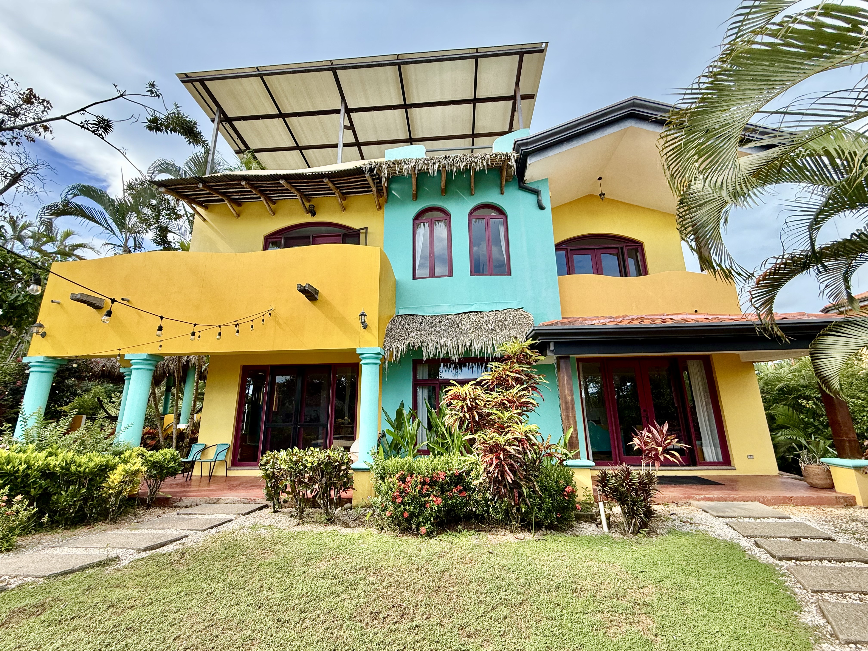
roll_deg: +0.9
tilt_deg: +14.0
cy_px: 326
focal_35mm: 14
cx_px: 434
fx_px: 351
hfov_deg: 102.1
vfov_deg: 85.7
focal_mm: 2.22
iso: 50
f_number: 2.2
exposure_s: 1/535
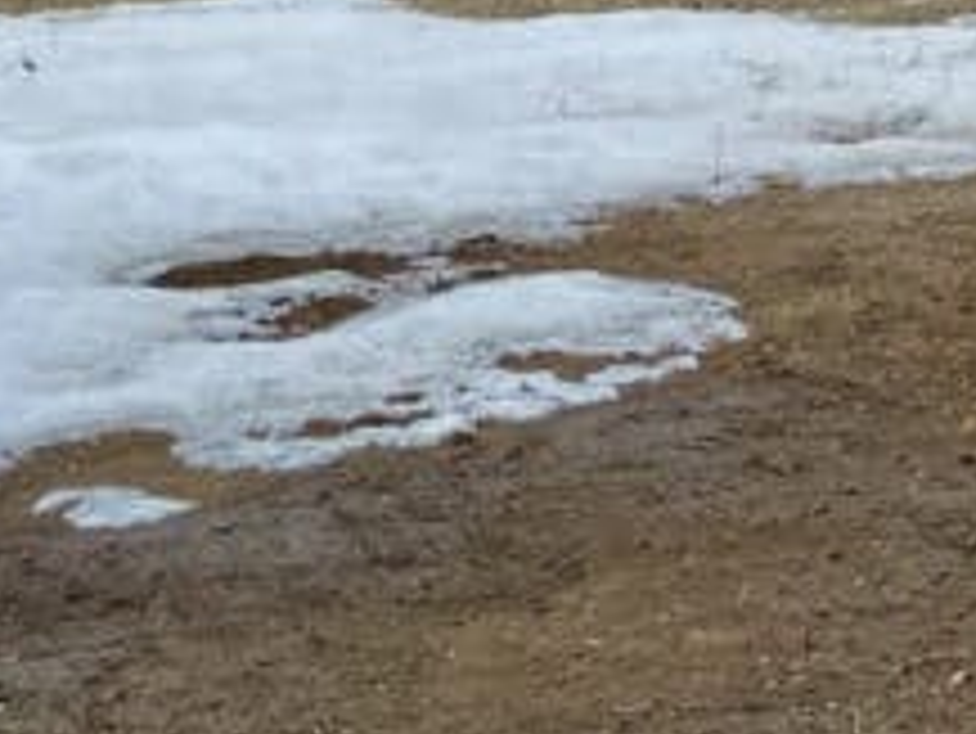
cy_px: -311
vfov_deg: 15.1
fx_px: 2595
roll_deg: -0.1
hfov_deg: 19.1
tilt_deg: -1.6
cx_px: 1390
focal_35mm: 92
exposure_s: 1/2304
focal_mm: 4.2
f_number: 1.6
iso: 32
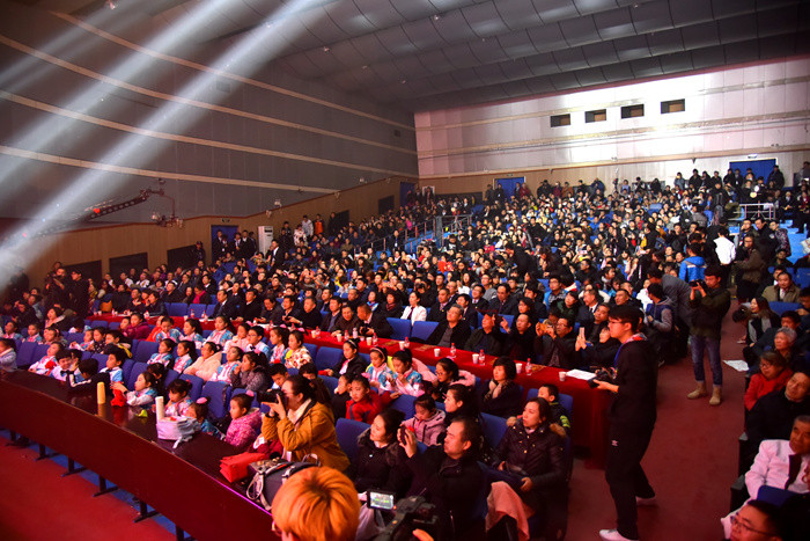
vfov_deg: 53.2
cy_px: 270
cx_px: 405
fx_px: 540
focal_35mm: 24
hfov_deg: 73.7
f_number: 4
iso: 2000
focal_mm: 24
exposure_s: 1/80
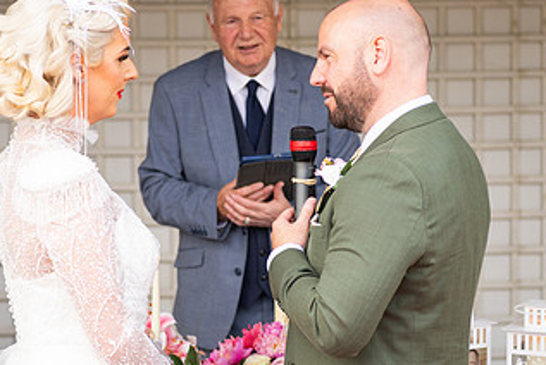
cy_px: 183
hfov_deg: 16.0
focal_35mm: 128
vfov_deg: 10.7
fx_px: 1943
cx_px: 260
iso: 100
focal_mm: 70
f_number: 3.5
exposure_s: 1/160
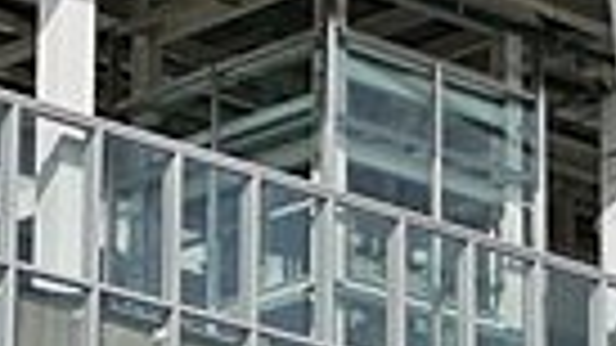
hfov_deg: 9.7
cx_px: 301
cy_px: 622
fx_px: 3642
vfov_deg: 5.4
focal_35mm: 223
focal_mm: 14
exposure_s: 1/1600
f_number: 5
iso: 200
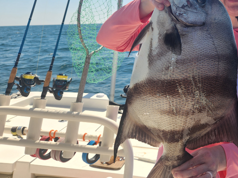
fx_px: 275
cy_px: 46
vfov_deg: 35.2
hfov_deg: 43.9
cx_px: 200
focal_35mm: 40
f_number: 1.8
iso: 20
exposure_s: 1/1195
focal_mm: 5.4
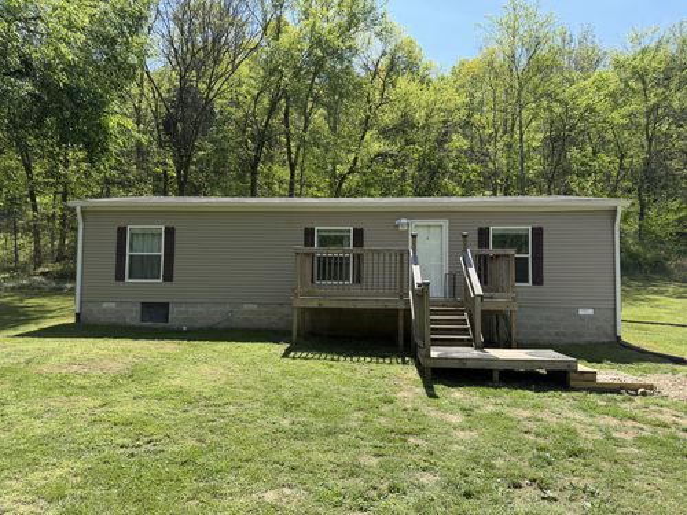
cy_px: 258
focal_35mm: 24
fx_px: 476
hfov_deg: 71.6
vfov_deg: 56.8
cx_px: 344
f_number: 1.78
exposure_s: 1/2611
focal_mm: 6.76
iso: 100
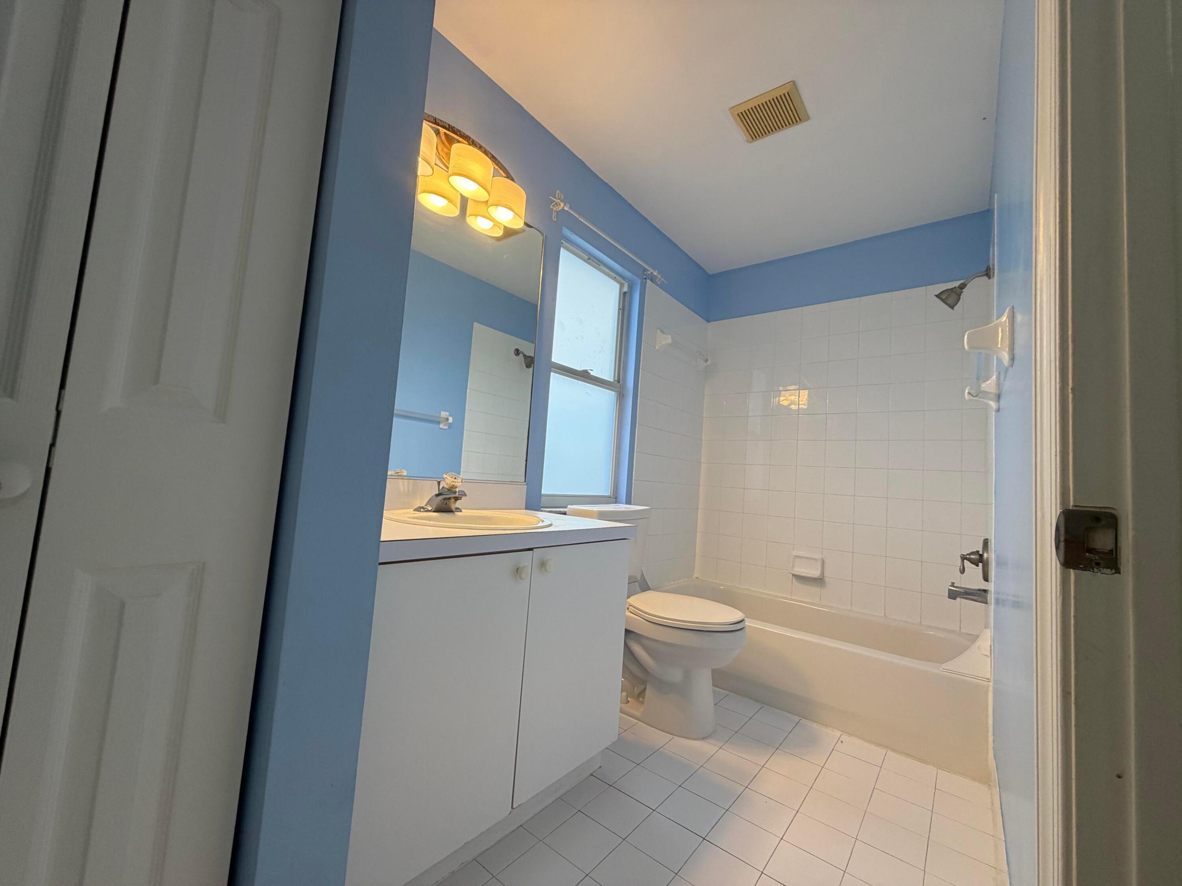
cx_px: 591
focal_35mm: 14
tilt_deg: +3.7
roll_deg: -3.1
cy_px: 443
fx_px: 478
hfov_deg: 102.1
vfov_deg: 85.7
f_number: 2.2
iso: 125
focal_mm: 2.22
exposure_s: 1/120
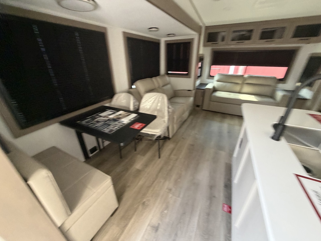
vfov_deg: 85.7
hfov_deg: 102.1
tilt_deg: -24.7
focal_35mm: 14
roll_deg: -1.4
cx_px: 160
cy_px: 120
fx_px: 130
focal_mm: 2.22
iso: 320
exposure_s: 1/63
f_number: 2.2
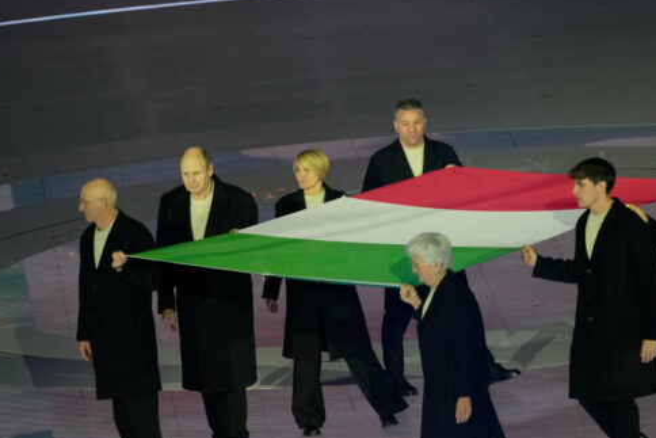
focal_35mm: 635
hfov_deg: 3.2
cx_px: 434
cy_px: 317
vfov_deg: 2.2
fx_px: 11574
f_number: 4.5
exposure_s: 1/400
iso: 2000
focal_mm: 400
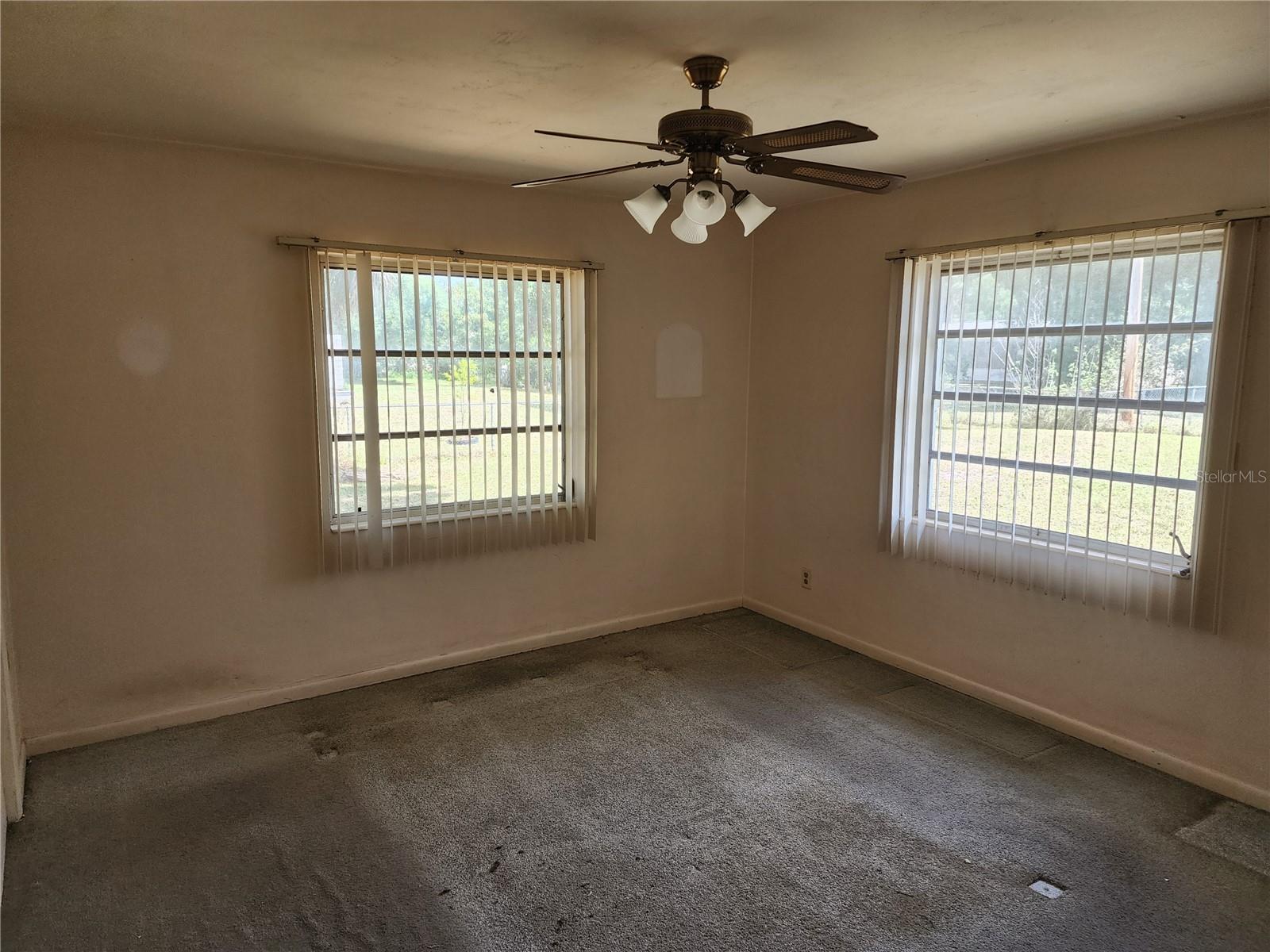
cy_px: 476
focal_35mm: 23
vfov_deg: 58.9
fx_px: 844
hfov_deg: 73.9
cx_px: 635
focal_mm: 6.4
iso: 100
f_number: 1.8
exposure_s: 1/180
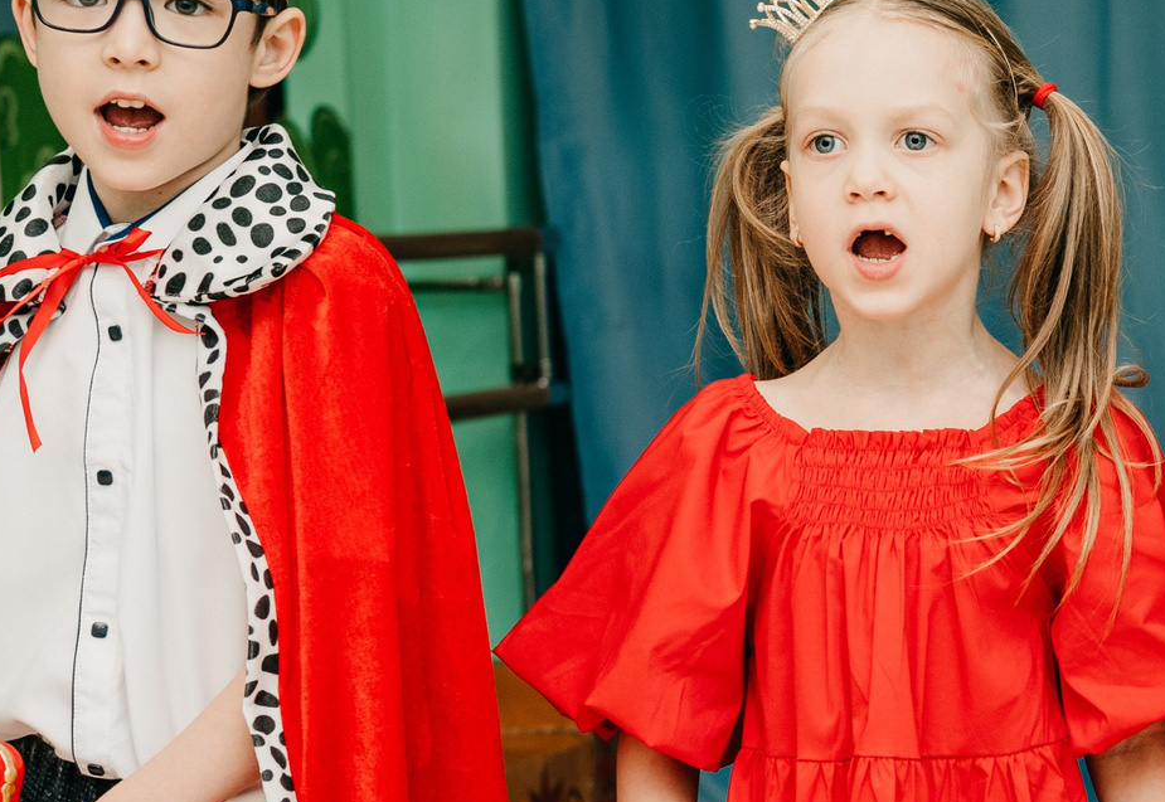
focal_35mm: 128
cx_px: 1130
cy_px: 551
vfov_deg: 10.9
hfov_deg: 15.6
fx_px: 4184
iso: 160
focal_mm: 44
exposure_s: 1/160
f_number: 4
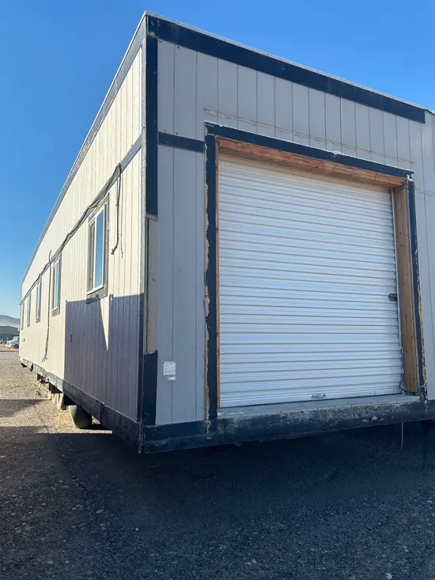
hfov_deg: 53.1
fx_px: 436
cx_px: 218
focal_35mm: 26
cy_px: 290
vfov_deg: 67.3
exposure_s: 1/1698
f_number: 1.5
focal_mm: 5.7
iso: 50
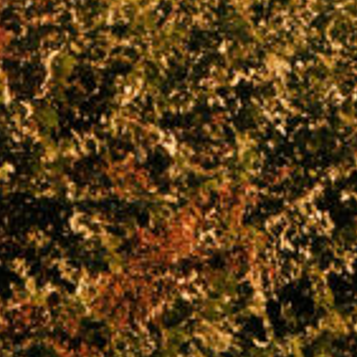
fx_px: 6989
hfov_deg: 2.9
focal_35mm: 599
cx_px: 1049
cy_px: 623
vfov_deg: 2.9
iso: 100
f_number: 4
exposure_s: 1/100
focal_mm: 71
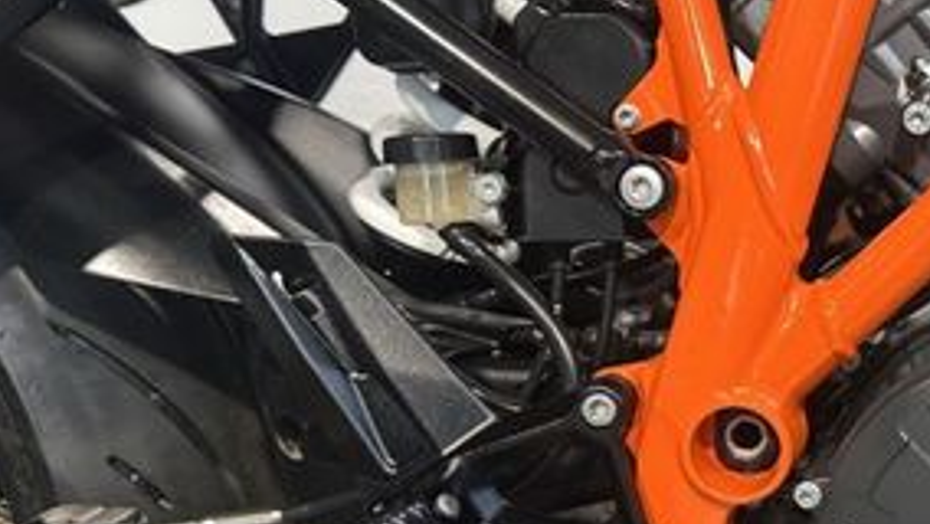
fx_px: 1455
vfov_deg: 20.4
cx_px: 937
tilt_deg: -20.8
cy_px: 249
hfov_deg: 32.5
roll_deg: +1.1
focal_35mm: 59
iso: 160
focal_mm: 6.86
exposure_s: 1/50
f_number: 1.78
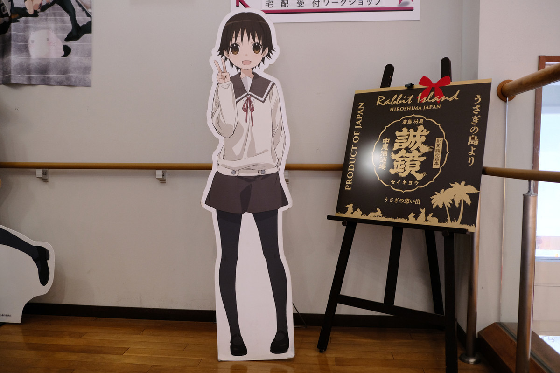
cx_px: 280
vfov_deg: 45.0
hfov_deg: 63.7
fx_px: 451
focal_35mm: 29
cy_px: 186
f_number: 3.6
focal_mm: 19.5
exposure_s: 1/100
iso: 1250
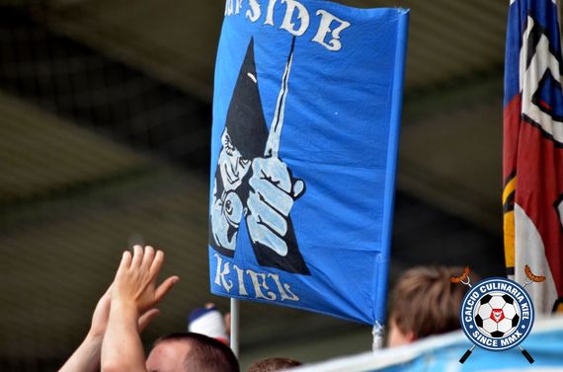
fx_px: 4680
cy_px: 186
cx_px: 282
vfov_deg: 4.6
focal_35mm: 300
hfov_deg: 6.9
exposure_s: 1/800
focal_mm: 200
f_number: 3.2
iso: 800
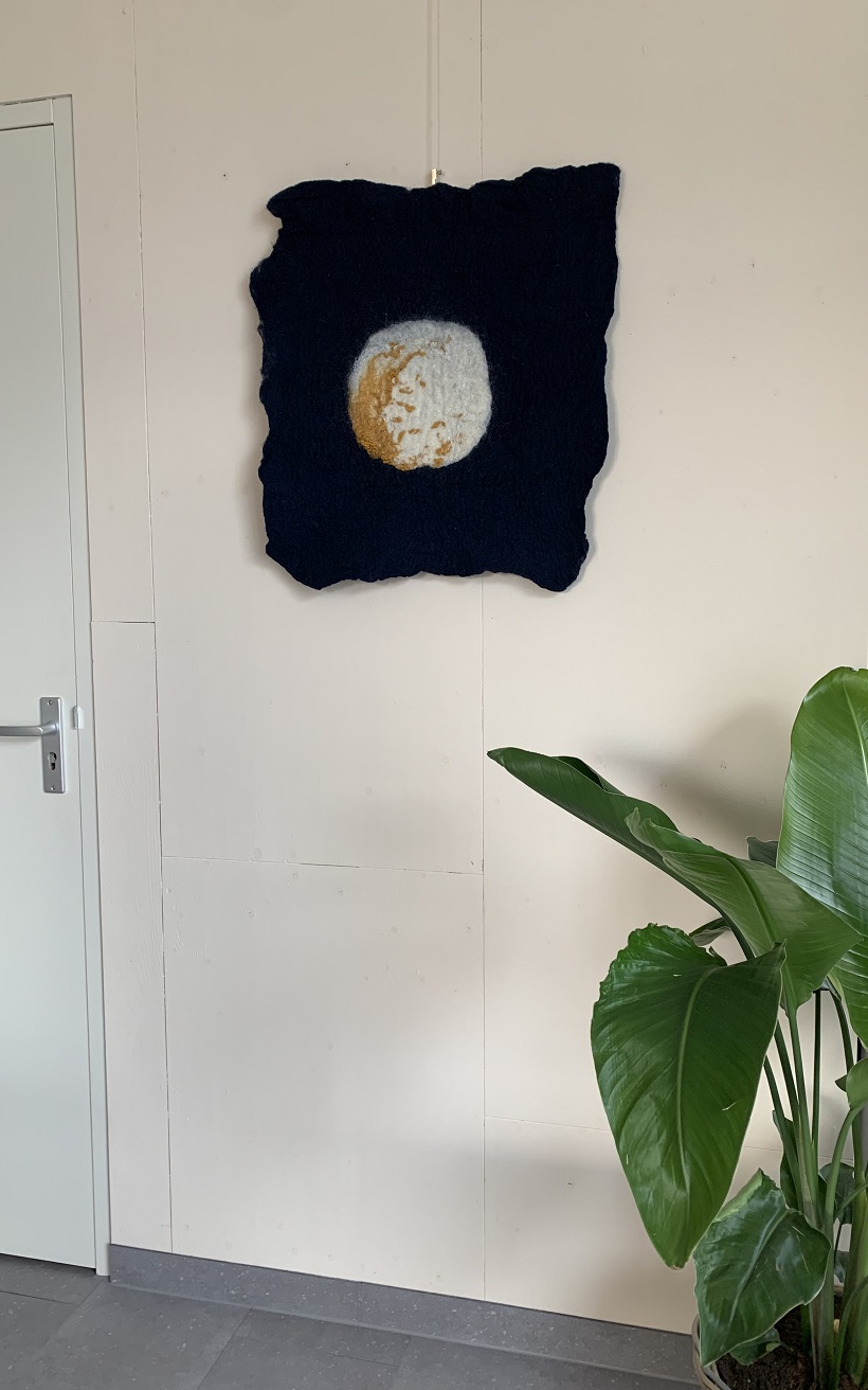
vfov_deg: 66.5
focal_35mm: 28
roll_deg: -0.3
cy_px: 686
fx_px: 1060
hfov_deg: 44.5
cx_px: 448
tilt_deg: -5.3
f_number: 1.8
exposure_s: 1/113
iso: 100
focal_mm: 4.25
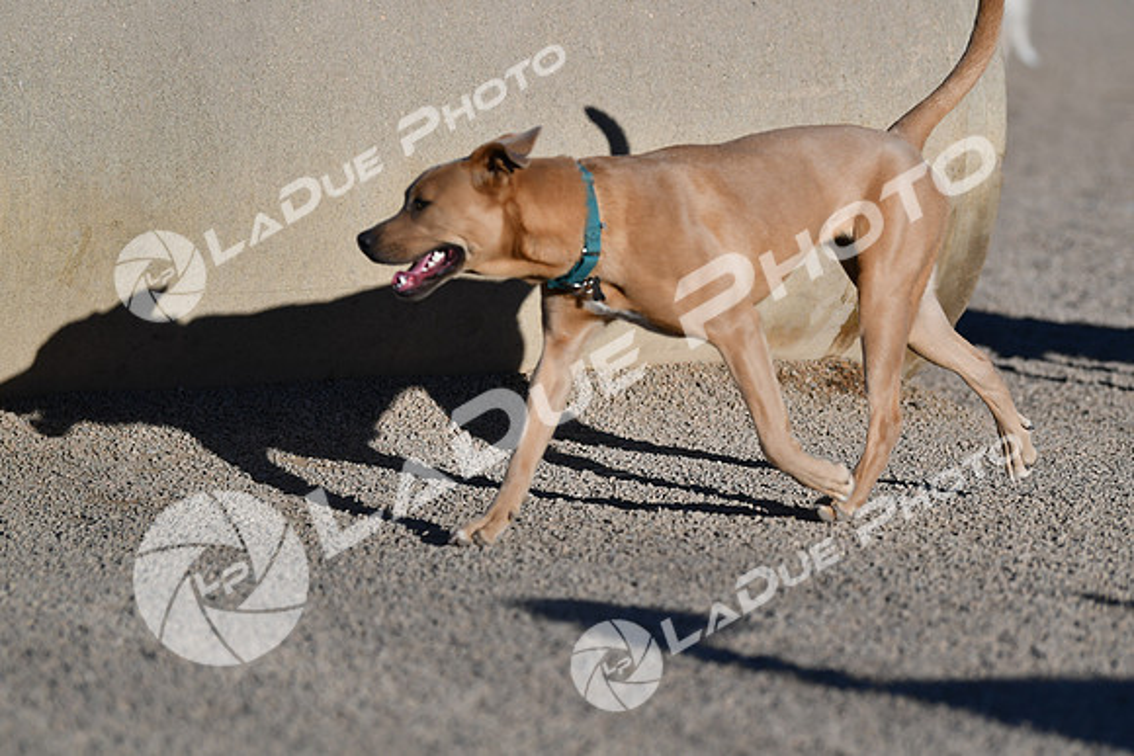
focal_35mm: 232
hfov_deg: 8.9
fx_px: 7325
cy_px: 378
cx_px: 567
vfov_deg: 5.9
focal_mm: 155
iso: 100
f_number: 2.8
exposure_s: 1/4000
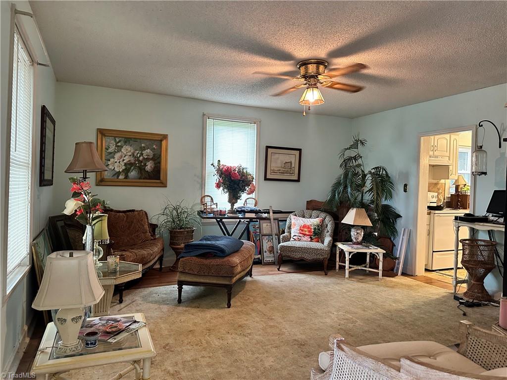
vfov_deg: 56.8
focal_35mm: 24
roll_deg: -1.3
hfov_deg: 71.6
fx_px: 352
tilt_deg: -1.1
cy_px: 190
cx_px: 254
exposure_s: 1/60
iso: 400
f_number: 1.78
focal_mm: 6.86
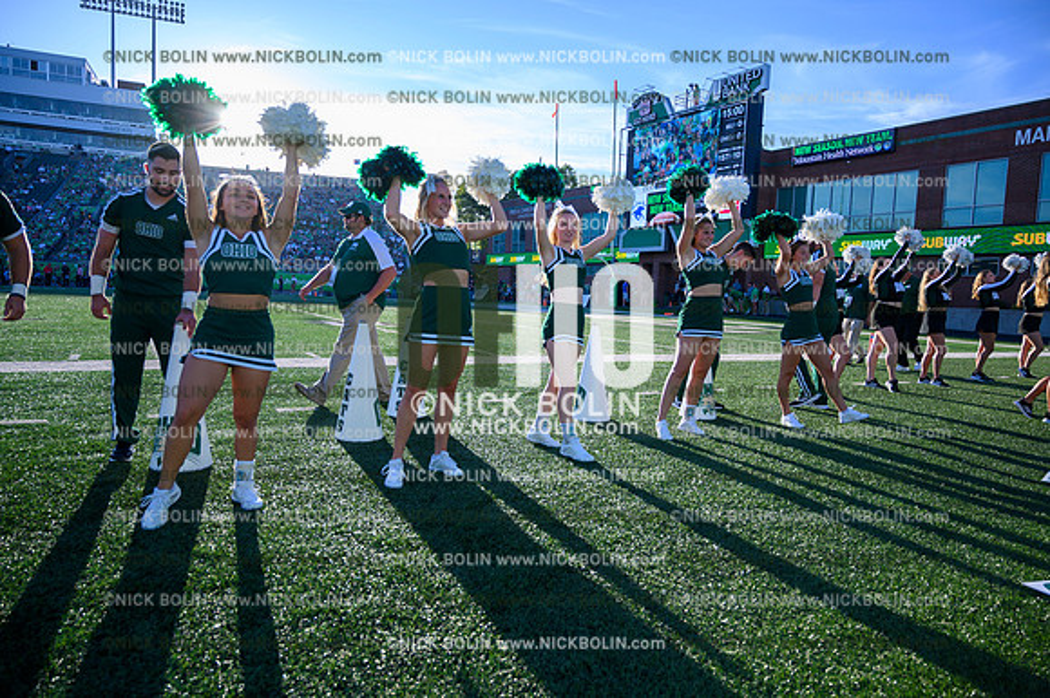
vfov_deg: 53.1
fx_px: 700
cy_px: 349
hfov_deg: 73.8
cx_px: 525
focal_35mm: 24
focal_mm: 24
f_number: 4
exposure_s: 1/640
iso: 125
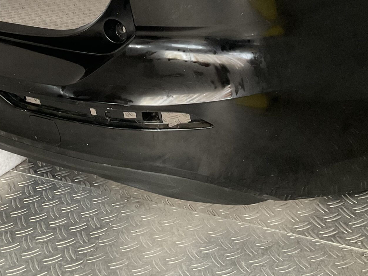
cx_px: 137
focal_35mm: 59
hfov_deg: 32.5
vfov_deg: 24.2
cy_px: 36
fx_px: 627
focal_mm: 3
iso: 80
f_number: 1.8
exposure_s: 1/60
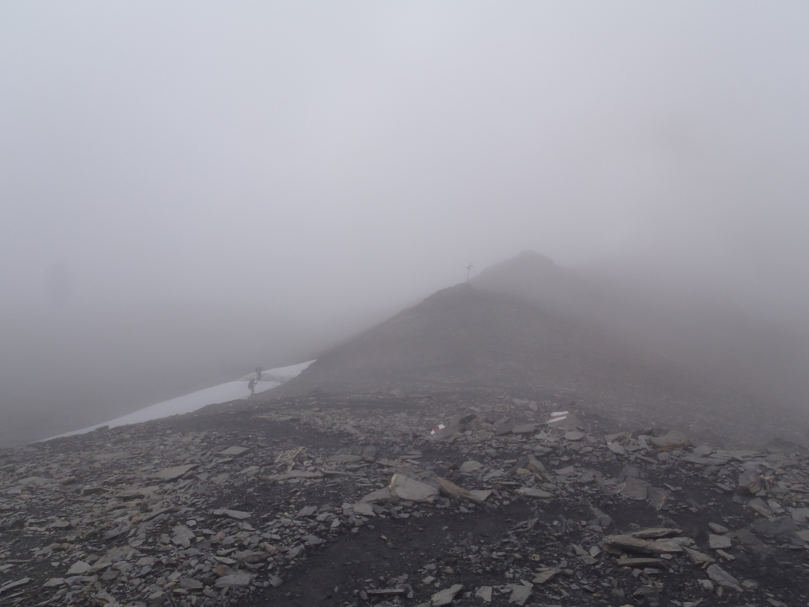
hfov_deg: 63.4
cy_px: 304
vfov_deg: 49.7
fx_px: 654
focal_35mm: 28
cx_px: 404
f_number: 5.6
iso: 80
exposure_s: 1/500
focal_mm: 5
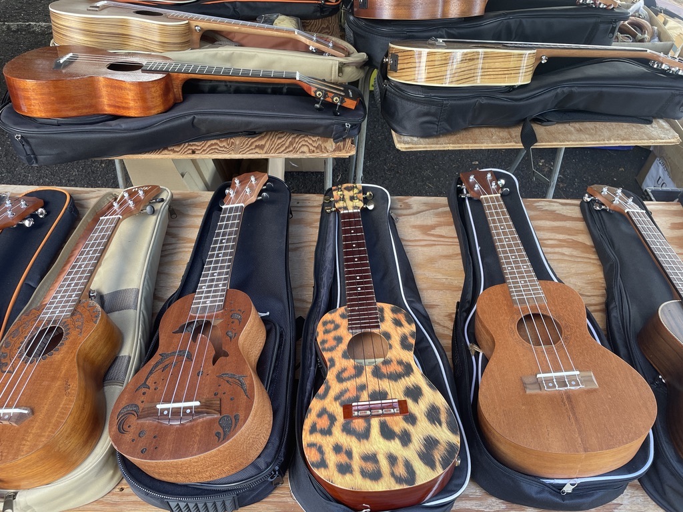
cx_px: 342
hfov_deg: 67.3
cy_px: 256
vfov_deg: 53.1
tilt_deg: -50.6
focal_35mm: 26
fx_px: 513
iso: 64
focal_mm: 4.2
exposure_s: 1/121
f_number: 1.6
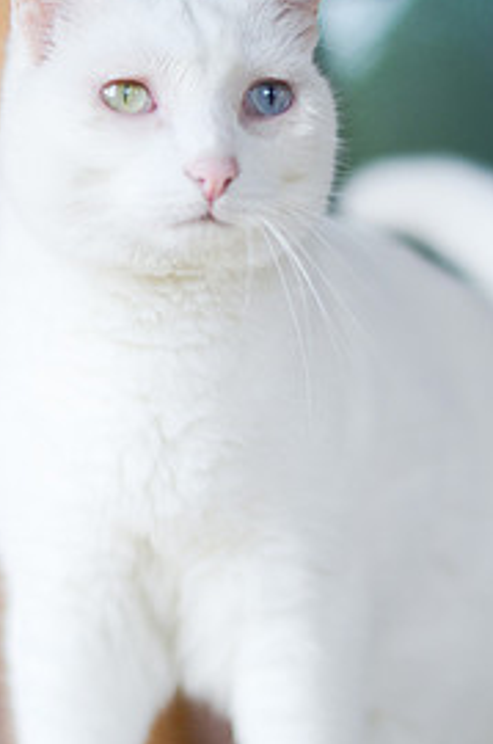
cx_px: 234
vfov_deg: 16.4
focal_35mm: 125
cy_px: 446
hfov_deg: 10.9
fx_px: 2577
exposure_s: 1/2000
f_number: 1.4
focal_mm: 50
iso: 160
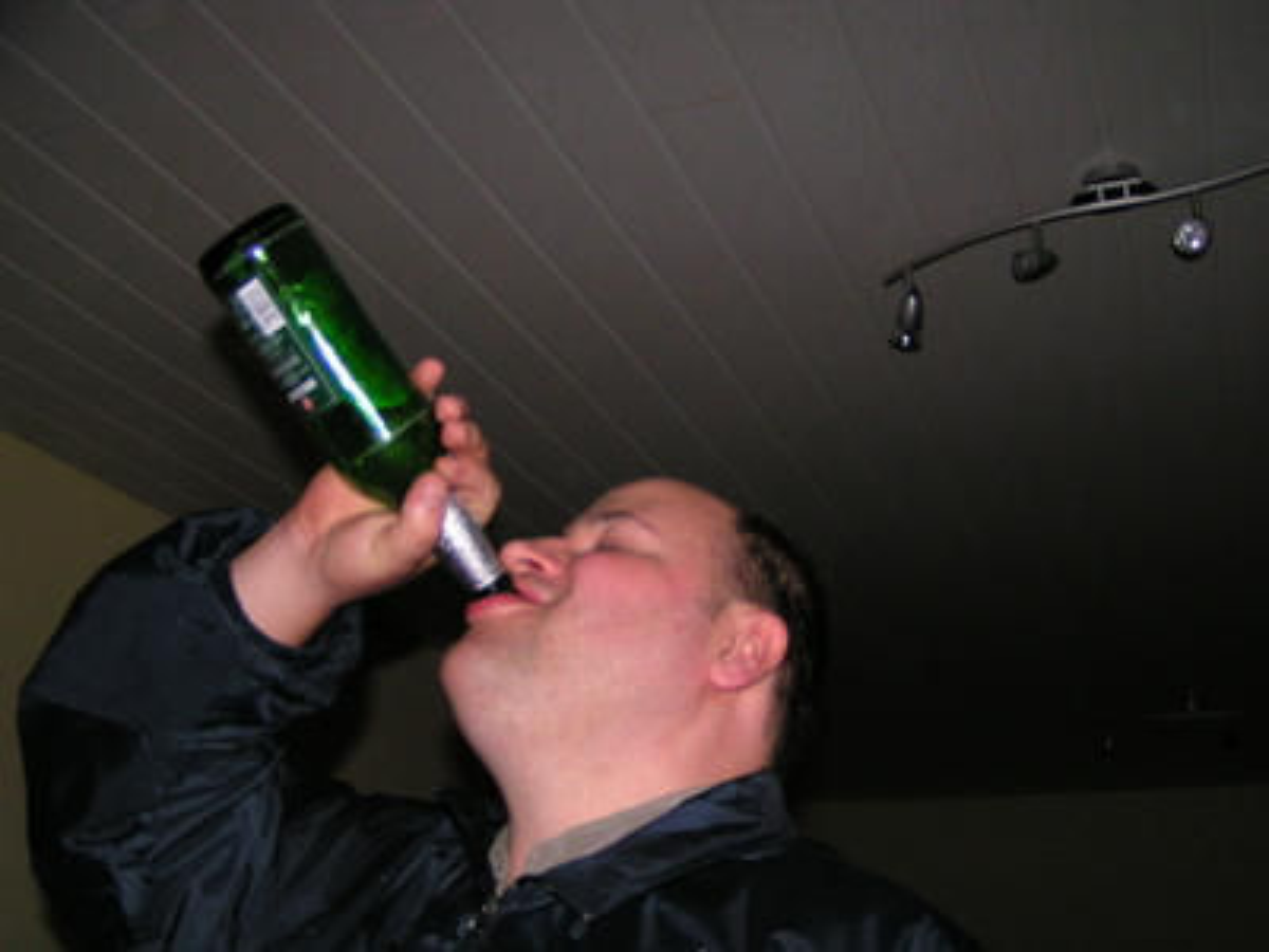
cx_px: 634
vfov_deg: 37.7
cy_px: 476
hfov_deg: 49.0
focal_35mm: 38
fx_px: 1393
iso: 200
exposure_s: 1/40
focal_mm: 5.8
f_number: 2.8
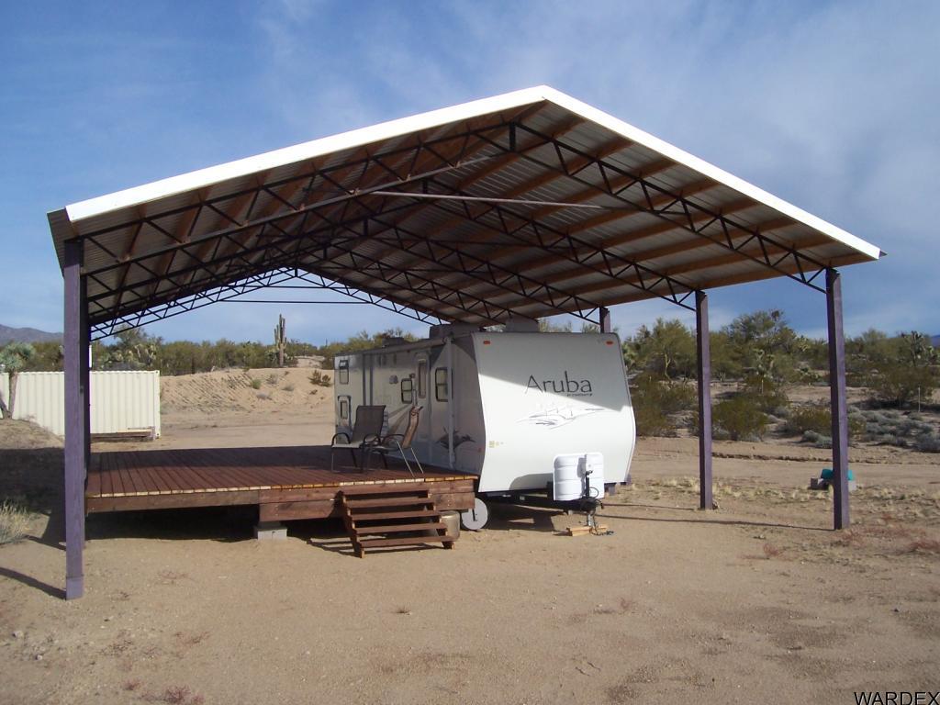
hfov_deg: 54.0
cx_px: 470
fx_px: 923
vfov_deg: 41.8
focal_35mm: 34
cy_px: 352
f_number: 5.6
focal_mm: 5.6
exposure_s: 1/750
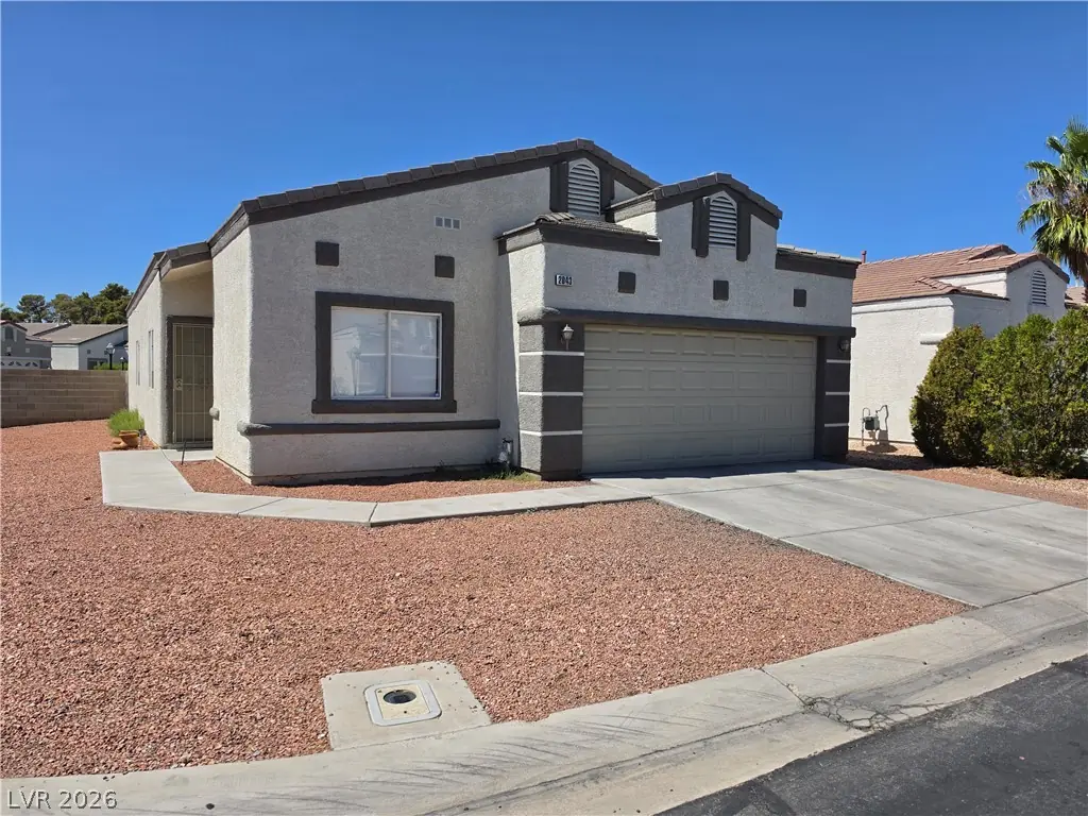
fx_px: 723
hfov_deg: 73.9
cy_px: 408
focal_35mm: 23
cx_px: 544
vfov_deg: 58.9
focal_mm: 6.5
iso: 50
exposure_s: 1/7939
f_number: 1.4
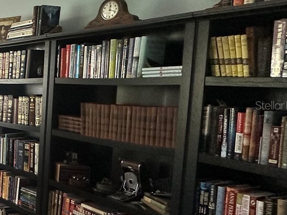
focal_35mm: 43
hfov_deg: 29.2
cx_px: -133
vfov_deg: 33.6
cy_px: 105
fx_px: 357
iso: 320
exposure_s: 1/99
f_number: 2.2
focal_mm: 2.22
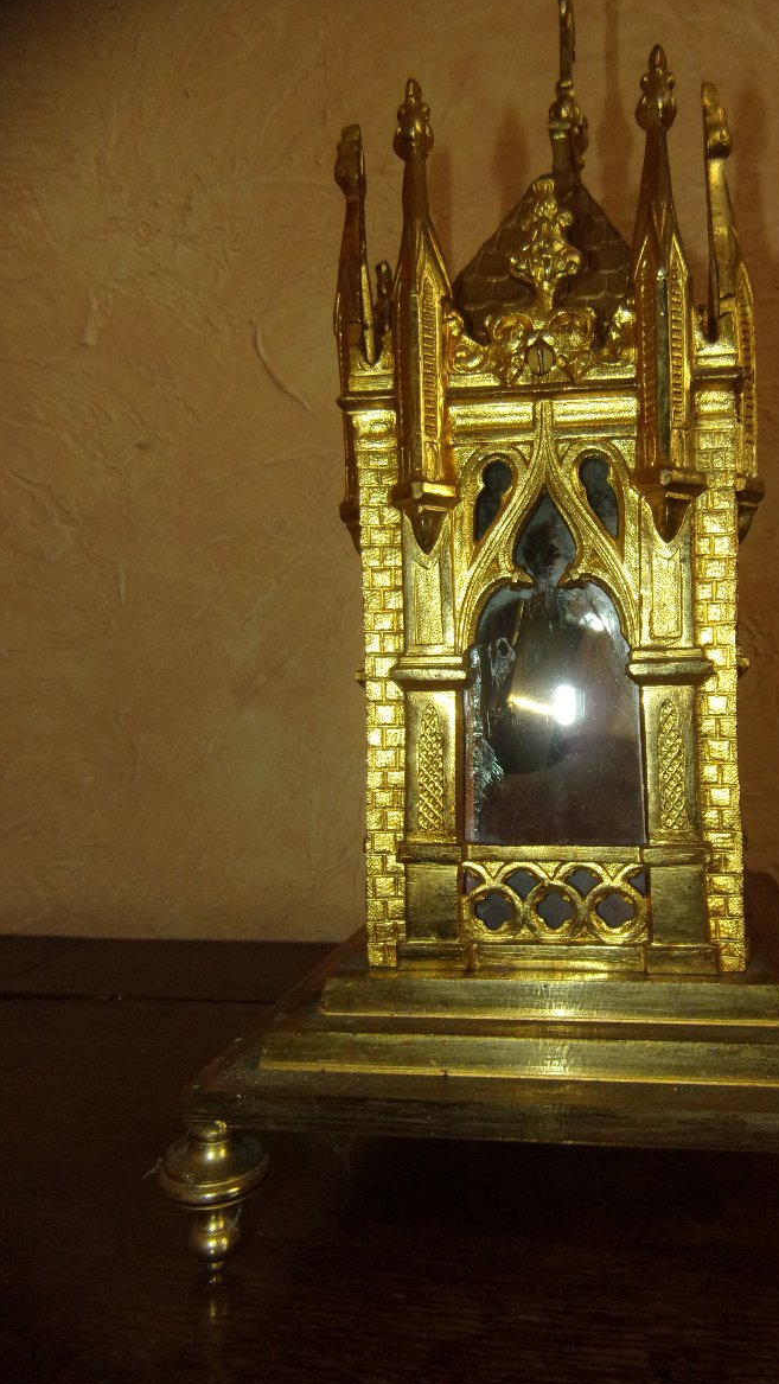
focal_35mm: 28
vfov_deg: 67.9
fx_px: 1028
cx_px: 532
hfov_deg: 40.9
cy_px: 706
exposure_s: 1/34
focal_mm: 4.5
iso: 160
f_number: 3.5
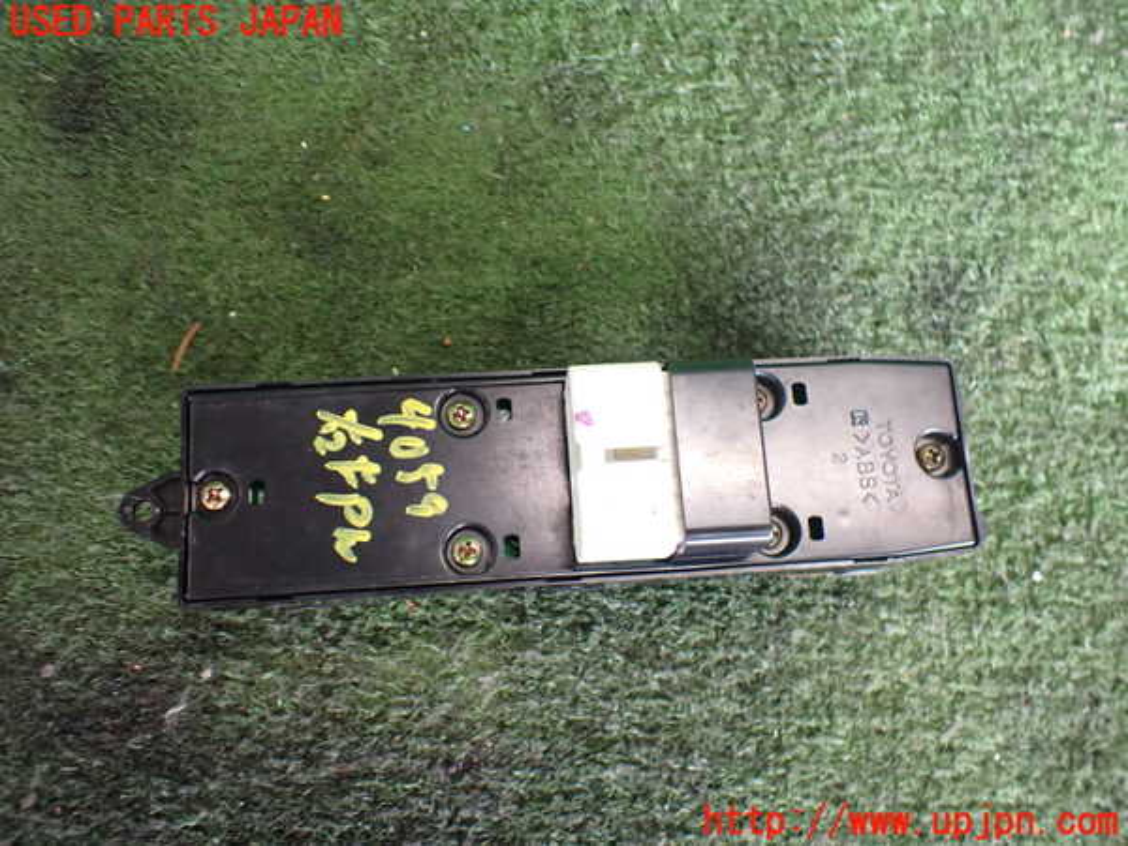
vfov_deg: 46.8
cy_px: 423
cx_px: 564
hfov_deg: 60.0
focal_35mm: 30
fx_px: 978
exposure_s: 1/125
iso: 800
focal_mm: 5.4
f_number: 2.3
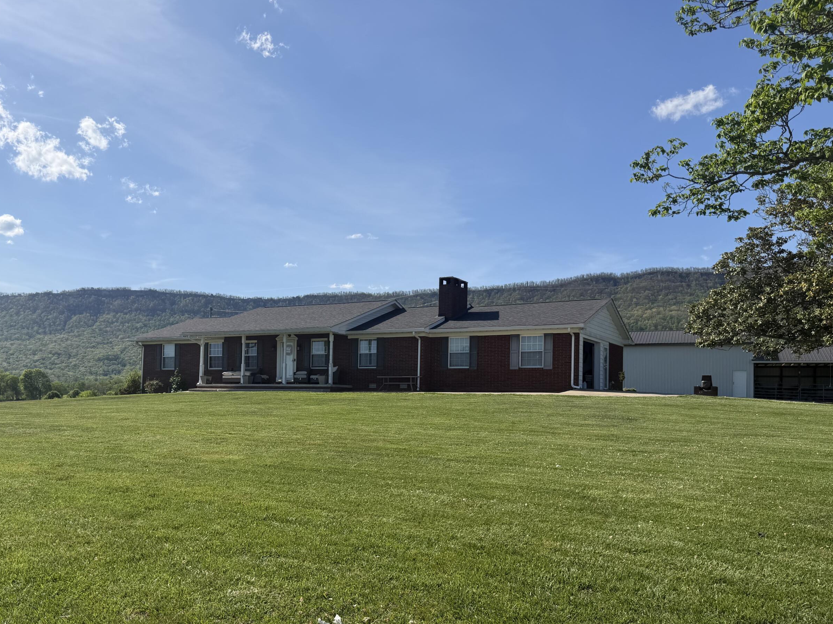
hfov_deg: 59.8
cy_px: 382
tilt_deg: +1.0
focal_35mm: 30
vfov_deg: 46.5
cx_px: 372
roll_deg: -0.3
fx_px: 722
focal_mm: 6.76
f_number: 1.78
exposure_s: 1/6173
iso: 80
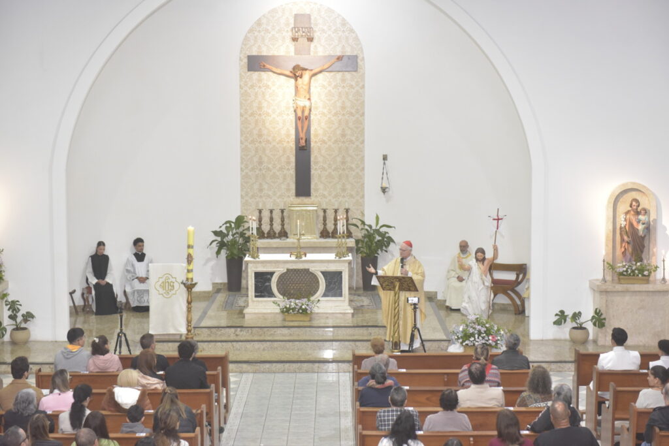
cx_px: 334
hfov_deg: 28.8
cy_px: 223
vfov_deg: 19.5
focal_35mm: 70
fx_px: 1301
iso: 4000
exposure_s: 1/125
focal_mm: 70
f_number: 4.5
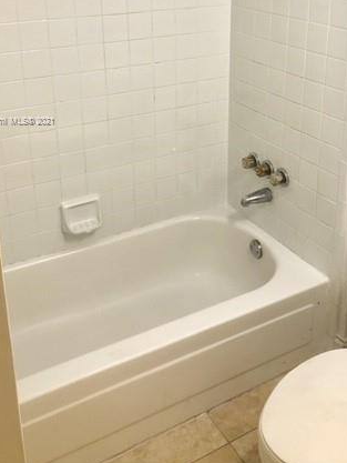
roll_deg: -0.8
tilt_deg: -18.0
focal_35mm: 43
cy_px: 121
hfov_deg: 33.6
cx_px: 193
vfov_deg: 42.6
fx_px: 574
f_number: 1.8
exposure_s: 1/17
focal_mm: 4
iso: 40
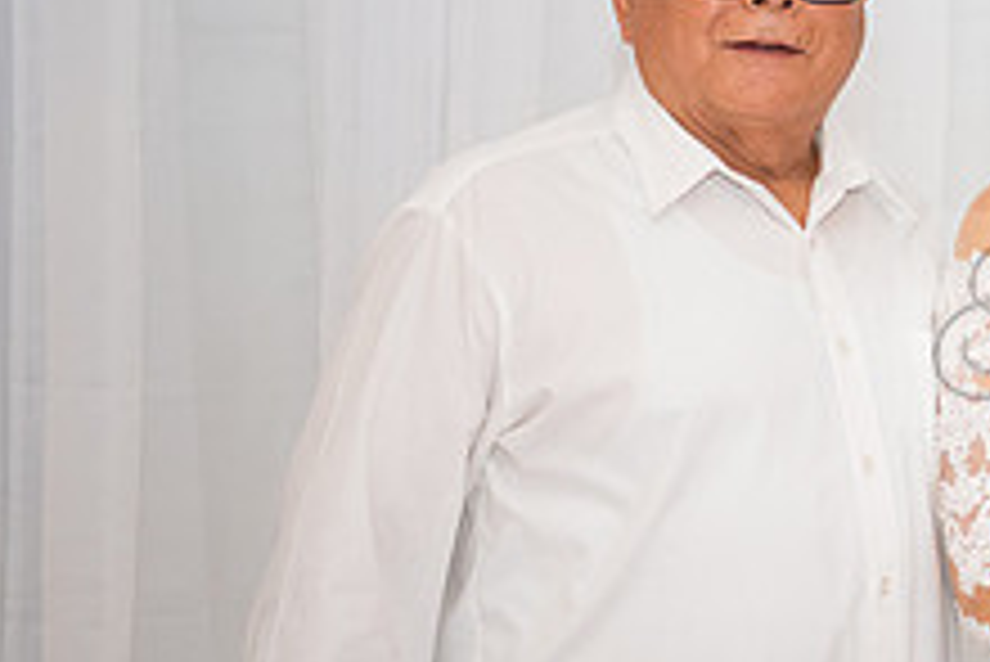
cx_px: 1287
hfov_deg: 13.0
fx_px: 4210
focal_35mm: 153
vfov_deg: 9.0
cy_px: 317
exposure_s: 1/125
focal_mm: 58
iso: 1000
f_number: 2.8
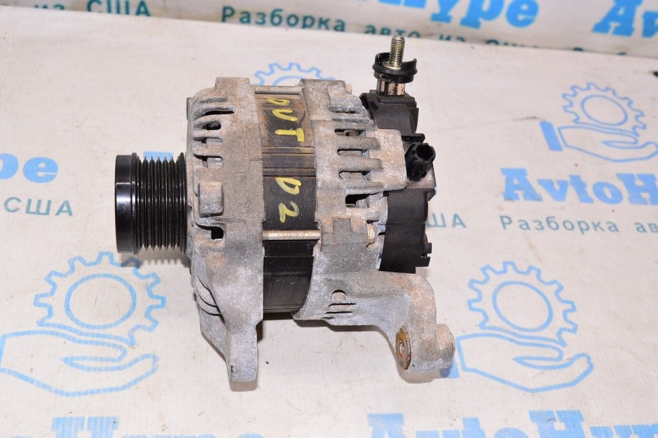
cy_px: 219
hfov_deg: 43.6
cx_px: 329
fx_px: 822
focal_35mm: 45
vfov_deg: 29.8
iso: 1600
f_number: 8
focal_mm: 30
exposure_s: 1/125
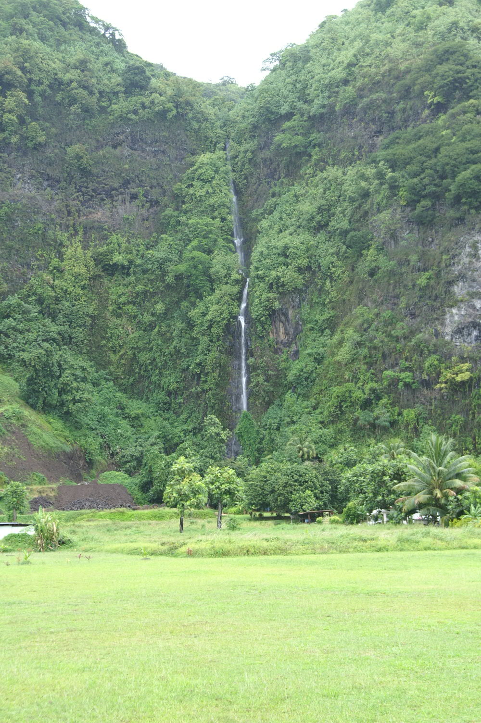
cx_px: 240
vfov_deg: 37.9
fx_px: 1054
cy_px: 362
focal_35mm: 52
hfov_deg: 25.7
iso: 100
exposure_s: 1/50
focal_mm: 35
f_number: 7.1
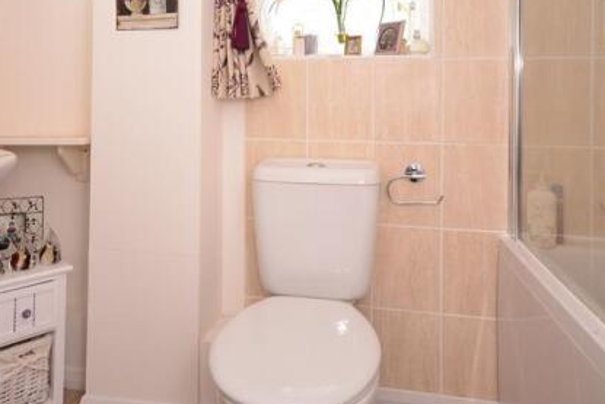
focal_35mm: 31
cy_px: 91
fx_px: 518
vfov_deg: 41.1
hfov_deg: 60.4
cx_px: 259
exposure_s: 1/30
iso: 200
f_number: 5.6
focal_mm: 13
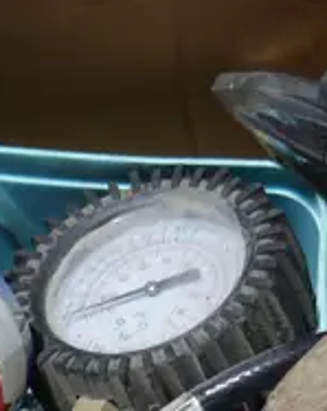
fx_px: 1819
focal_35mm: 150
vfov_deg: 12.3
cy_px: 587
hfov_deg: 10.0
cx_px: 461
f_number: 3.5
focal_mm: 14
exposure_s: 1/60
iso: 250
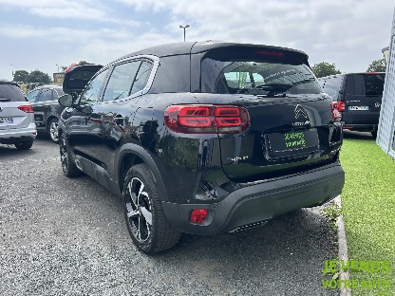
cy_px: 148
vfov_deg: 53.1
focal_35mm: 26
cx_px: 198
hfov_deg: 67.3
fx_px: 297
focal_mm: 5.7
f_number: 1.5
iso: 50
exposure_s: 1/2083
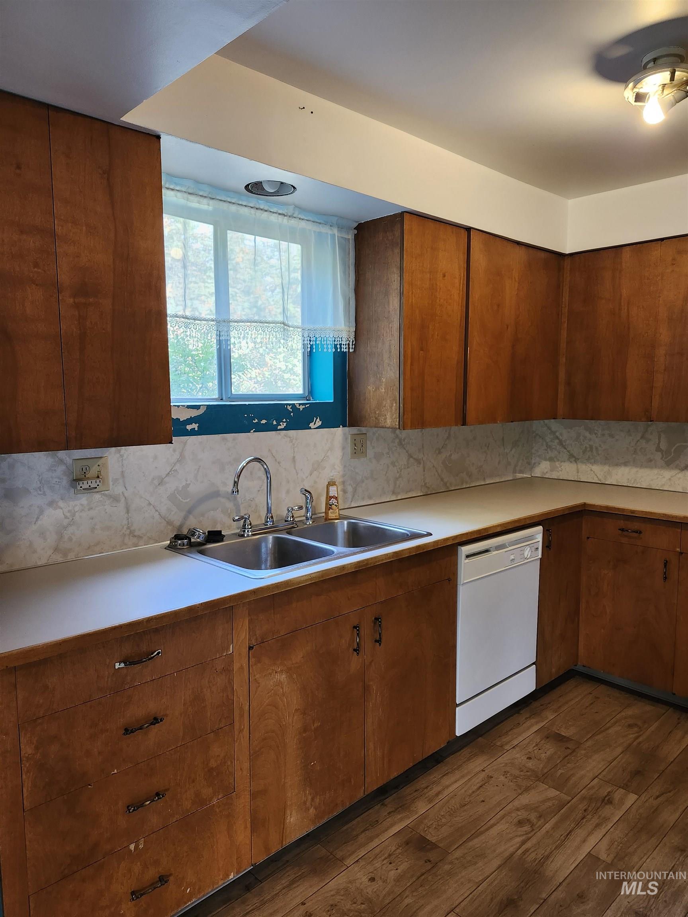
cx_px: 344
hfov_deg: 58.9
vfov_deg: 73.9
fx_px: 610
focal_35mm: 23
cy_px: 458
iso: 400
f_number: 1.8
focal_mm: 5.54
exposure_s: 1/120
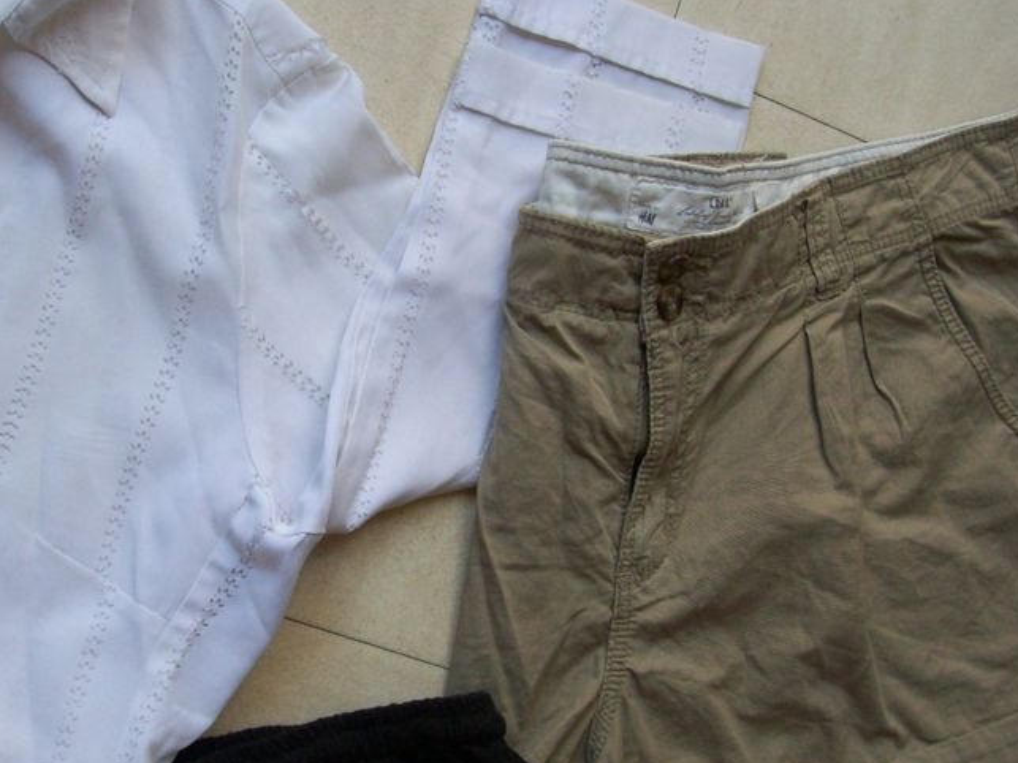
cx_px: 348
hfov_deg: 34.1
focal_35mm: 56
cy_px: 402
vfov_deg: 26.1
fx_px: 1647
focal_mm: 6
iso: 116
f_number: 2.7
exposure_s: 1/64
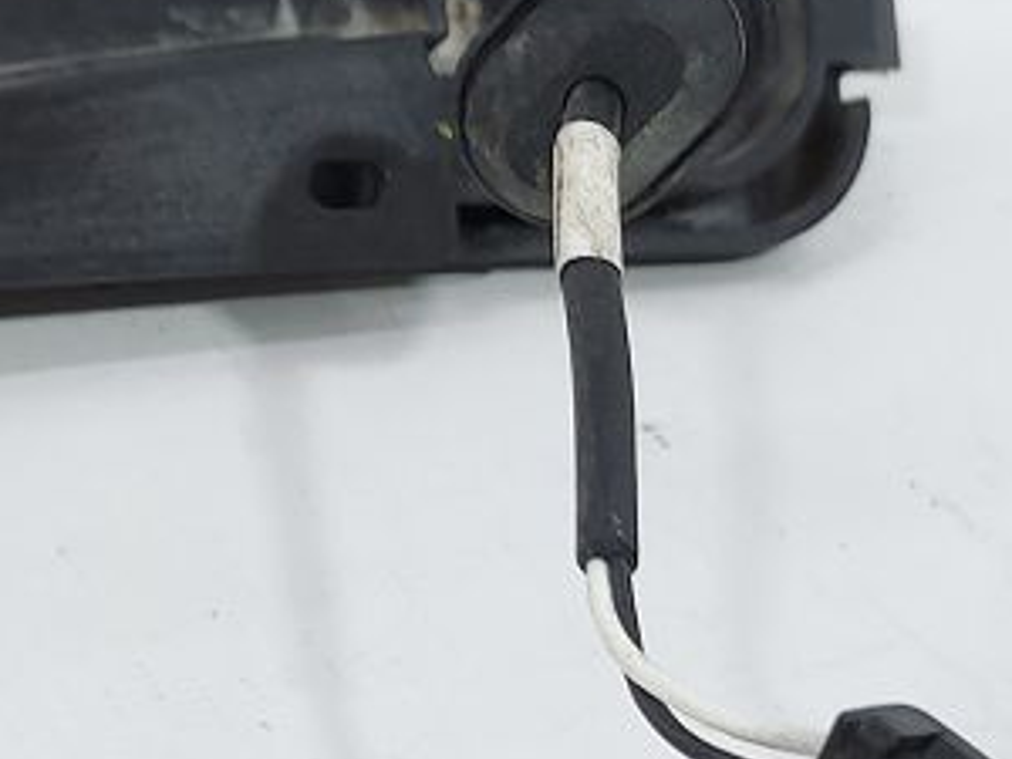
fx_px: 3245
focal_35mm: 111
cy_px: 192
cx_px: 339
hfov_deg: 17.7
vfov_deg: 13.3
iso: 50
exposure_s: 1/50
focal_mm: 5.23
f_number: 1.8
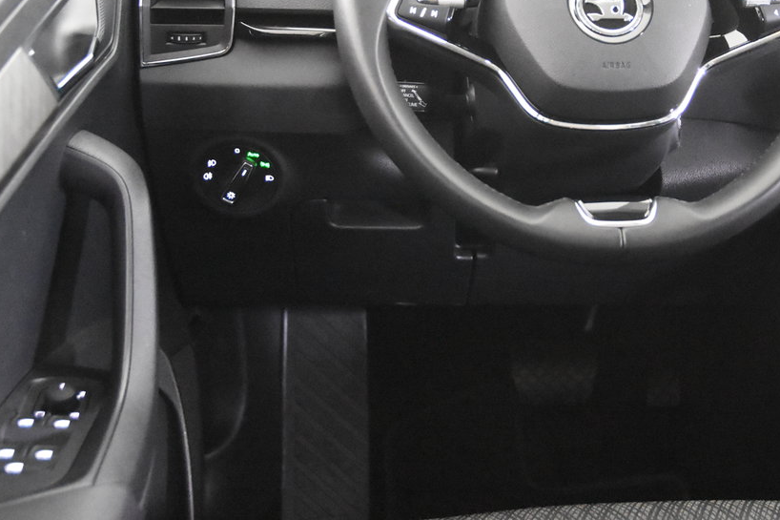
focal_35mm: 61
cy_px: 118
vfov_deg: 22.0
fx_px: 1321
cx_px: 508
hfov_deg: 32.7
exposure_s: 1/40
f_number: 3.2
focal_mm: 26
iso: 12800
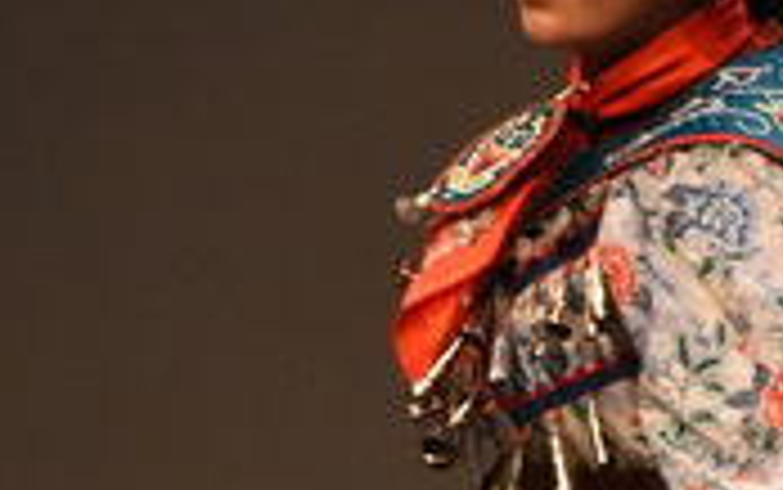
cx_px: 796
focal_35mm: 393
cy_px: 895
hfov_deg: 5.3
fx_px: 8392
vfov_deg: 3.3
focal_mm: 56
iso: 3200
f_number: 5.6
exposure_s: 1/250
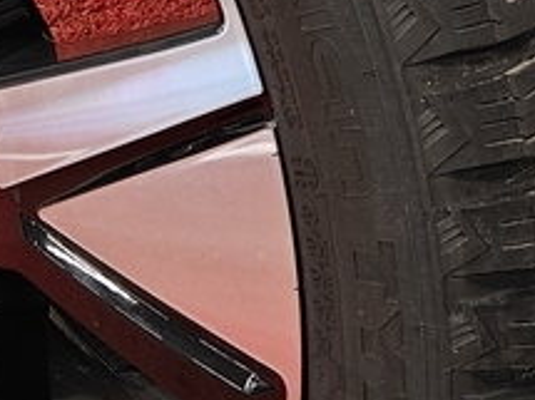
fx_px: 2487
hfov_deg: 11.9
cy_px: -226
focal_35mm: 161
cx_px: 699
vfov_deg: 8.9
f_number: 1.8
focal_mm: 5.59
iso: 100
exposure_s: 1/63
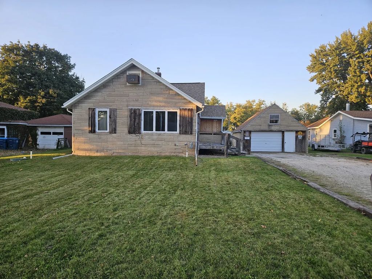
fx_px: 247
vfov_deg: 58.9
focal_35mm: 23
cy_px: 140
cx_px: 186
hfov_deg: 73.9
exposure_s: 1/222
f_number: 1.8
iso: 25
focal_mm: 5.4
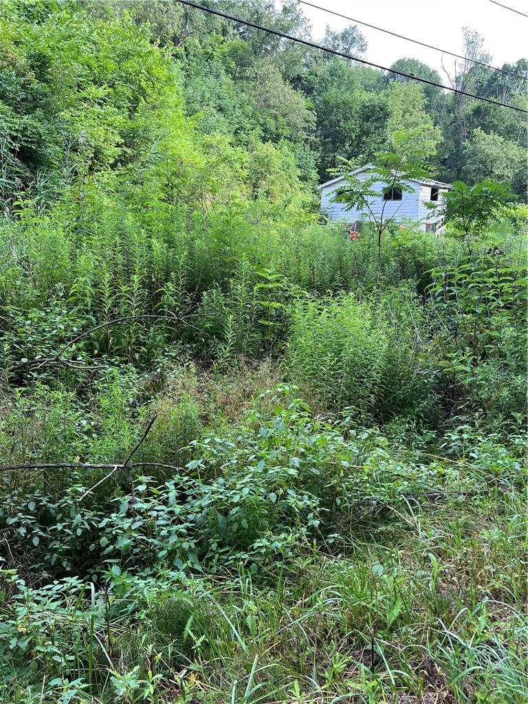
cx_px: 264
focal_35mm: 26
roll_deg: +0.6
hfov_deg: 53.1
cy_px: 352
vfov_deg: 67.3
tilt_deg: -12.9
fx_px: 529
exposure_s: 1/359
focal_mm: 5.7
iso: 50
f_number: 1.5
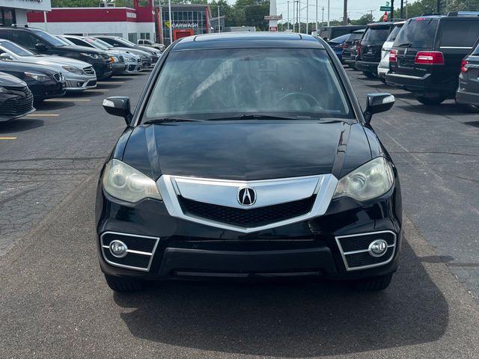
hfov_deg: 39.7
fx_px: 664
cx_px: 240
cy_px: 180
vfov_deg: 30.3
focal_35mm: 48
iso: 64
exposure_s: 1/3257
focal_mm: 6.76
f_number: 1.78
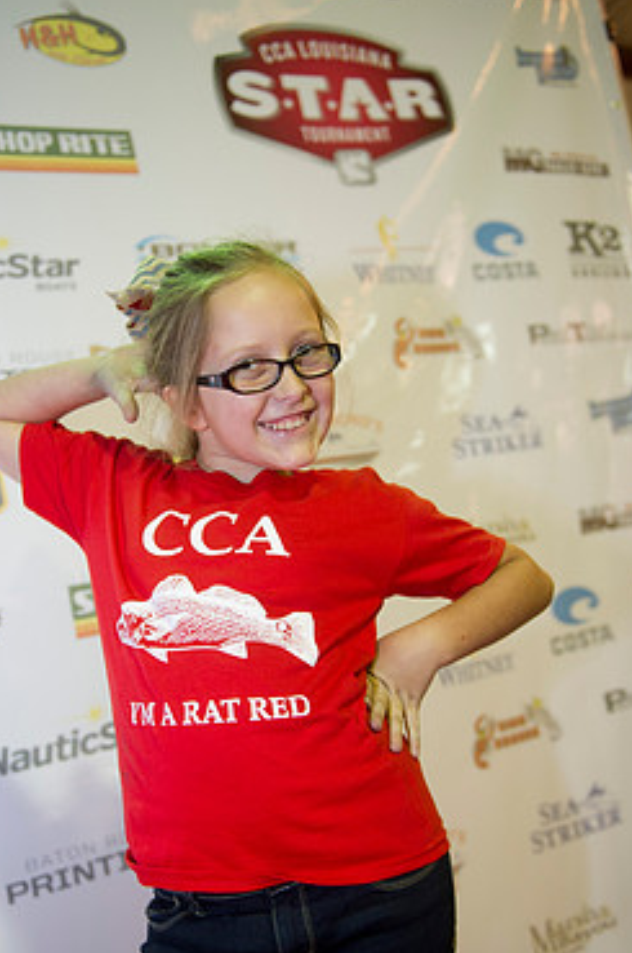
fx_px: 1030
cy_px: 568
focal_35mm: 39
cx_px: 290
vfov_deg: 49.3
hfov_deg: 34.1
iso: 1250
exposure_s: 1/60
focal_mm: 32
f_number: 2.8
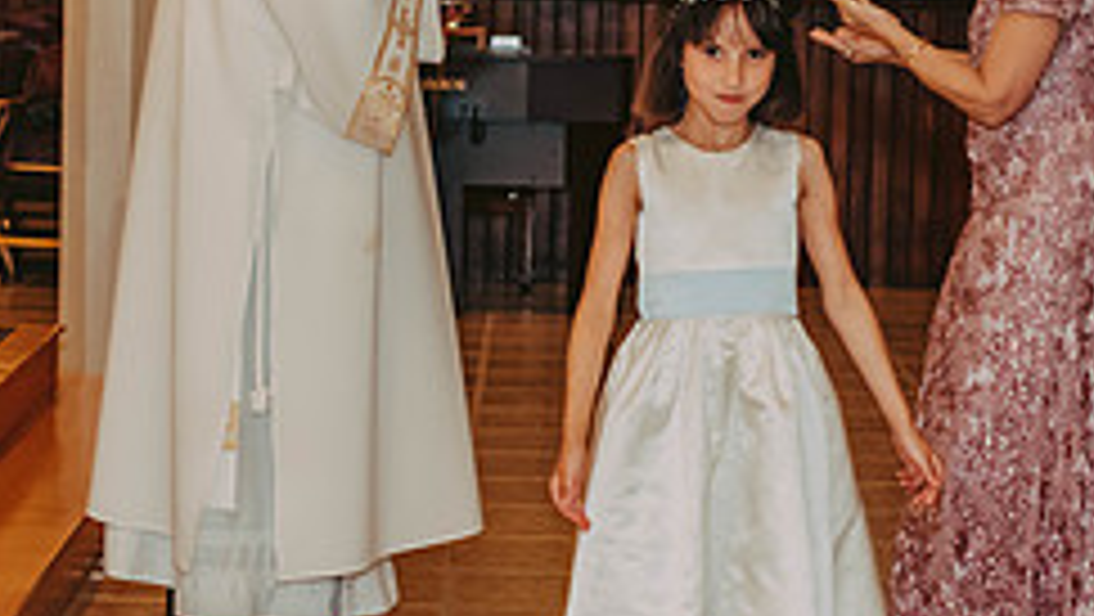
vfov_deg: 9.7
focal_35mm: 125
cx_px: 617
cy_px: 146
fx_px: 3628
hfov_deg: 17.1
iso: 800
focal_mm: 50
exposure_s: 1/125
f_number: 2.8
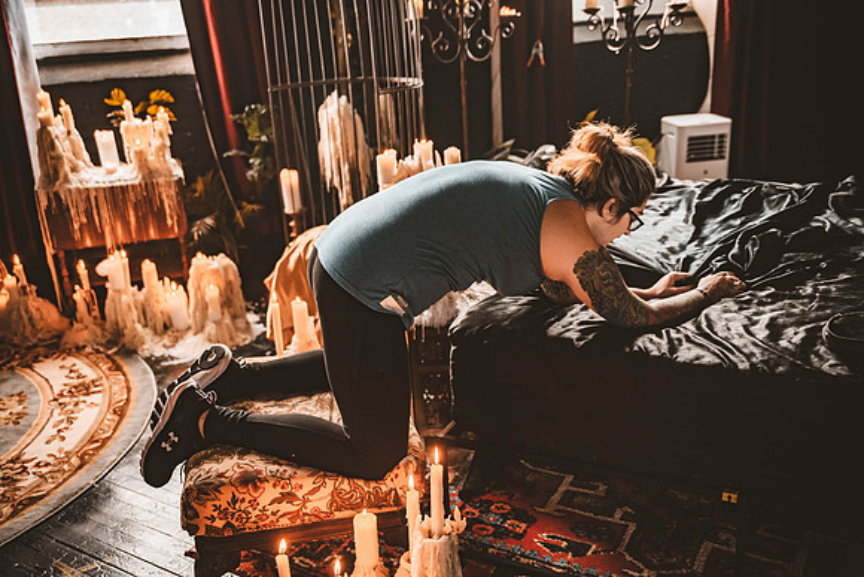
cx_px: 432
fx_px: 840
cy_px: 288
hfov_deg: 54.4
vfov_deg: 37.9
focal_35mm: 35
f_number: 2.8
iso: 800
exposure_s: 1/200
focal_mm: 35
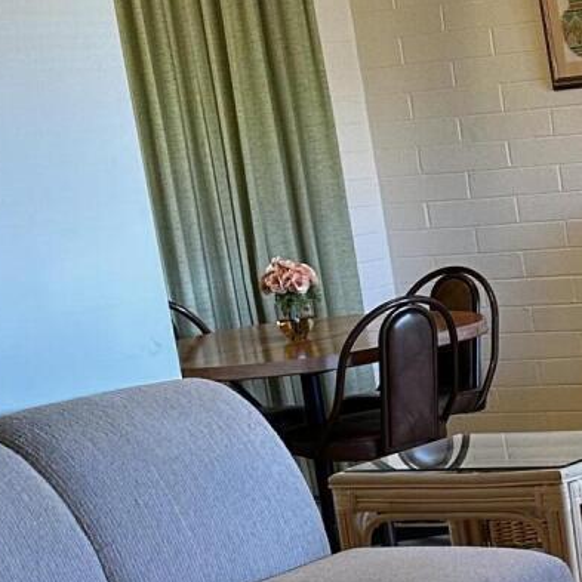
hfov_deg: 15.1
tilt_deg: -12.5
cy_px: 578
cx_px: 828
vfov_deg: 15.8
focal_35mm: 108
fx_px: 2054
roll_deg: +5.2
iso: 125
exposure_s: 1/60
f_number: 1.78
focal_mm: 6.86
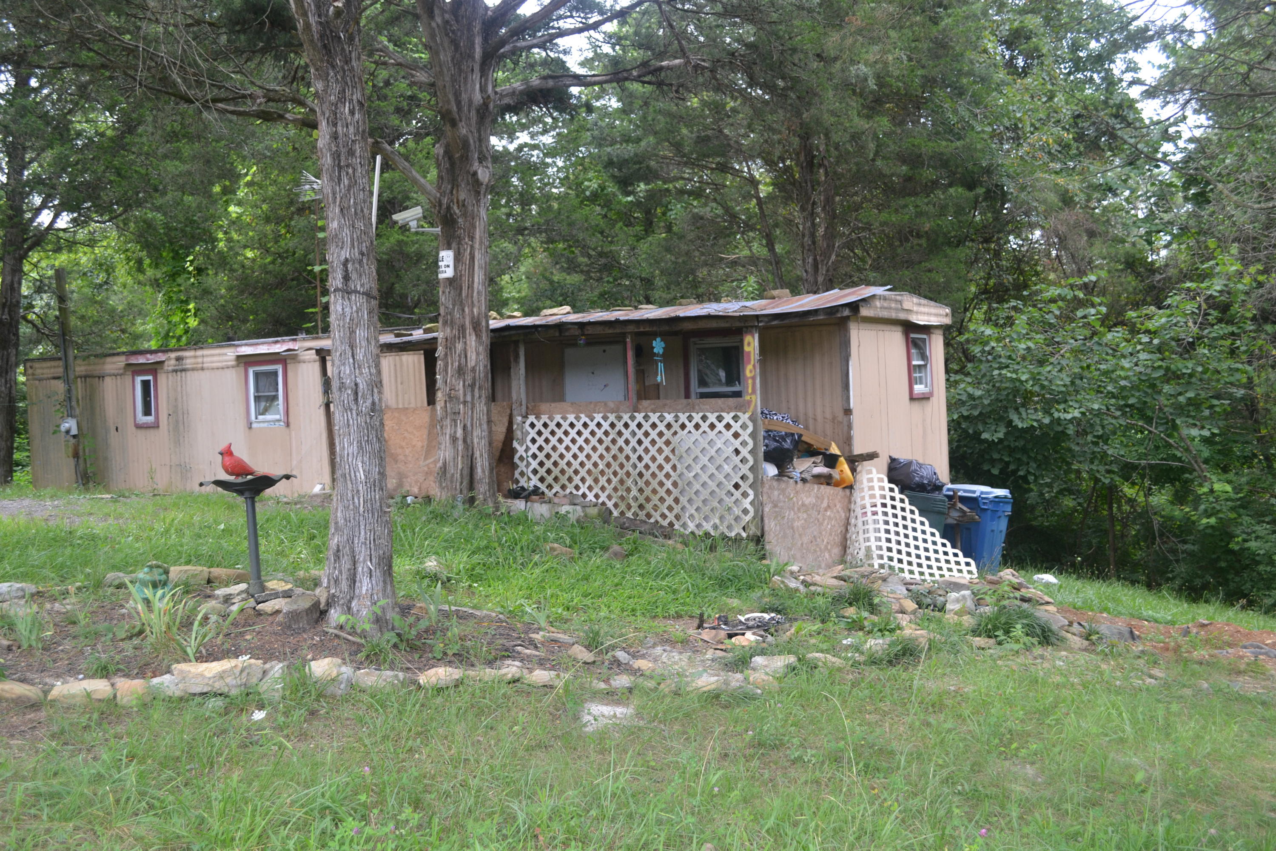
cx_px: 638
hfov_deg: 53.1
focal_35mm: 36
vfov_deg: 36.9
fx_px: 1276
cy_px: 426
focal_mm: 24
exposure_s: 1/125
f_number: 5.6
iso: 320
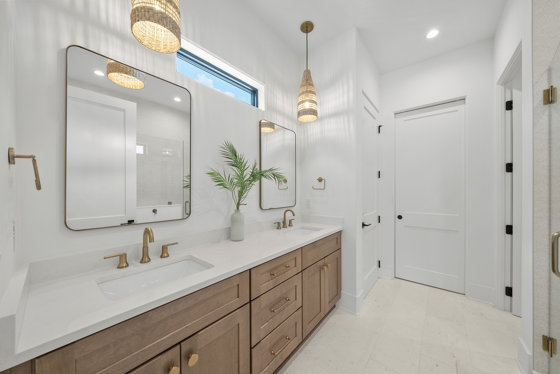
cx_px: 280
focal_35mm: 12
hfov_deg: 112.6
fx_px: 187
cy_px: 187
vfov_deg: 90.1
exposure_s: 1/4
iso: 320
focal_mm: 12
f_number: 7.1
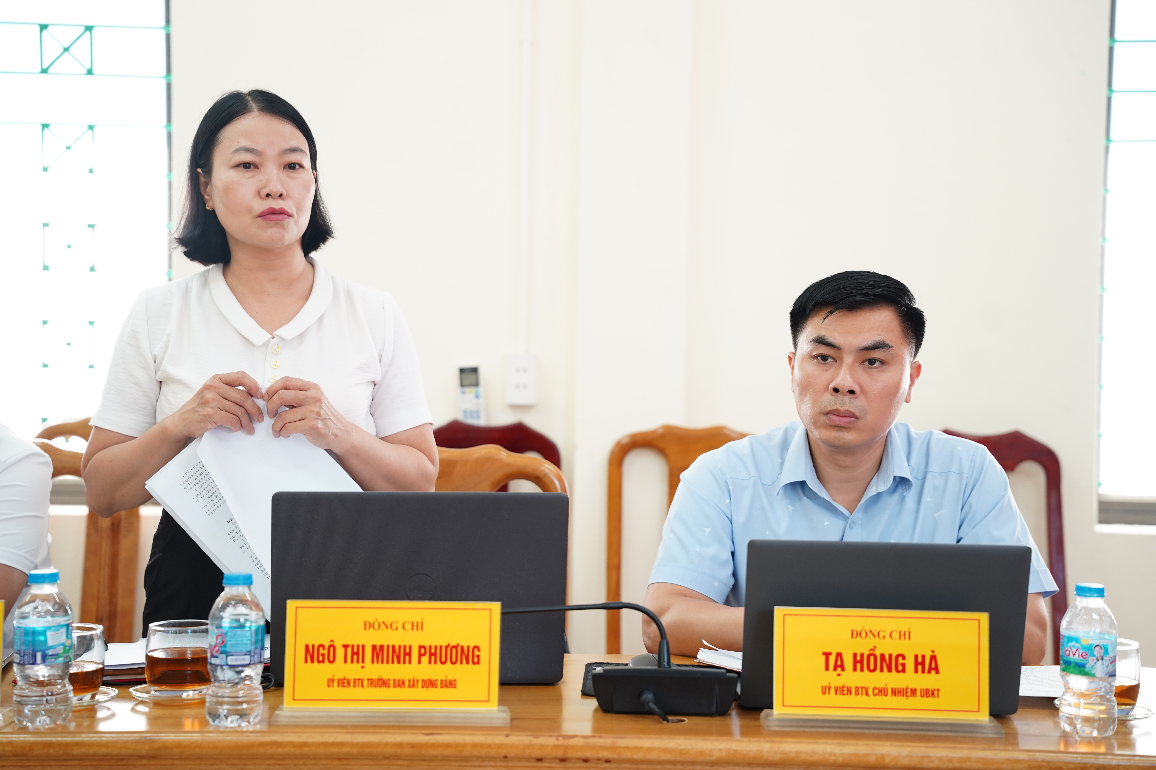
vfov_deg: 22.7
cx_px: 578
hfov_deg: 33.5
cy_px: 385
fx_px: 1923
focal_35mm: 60
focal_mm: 59.9
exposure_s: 1/125
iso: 1000
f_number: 3.2
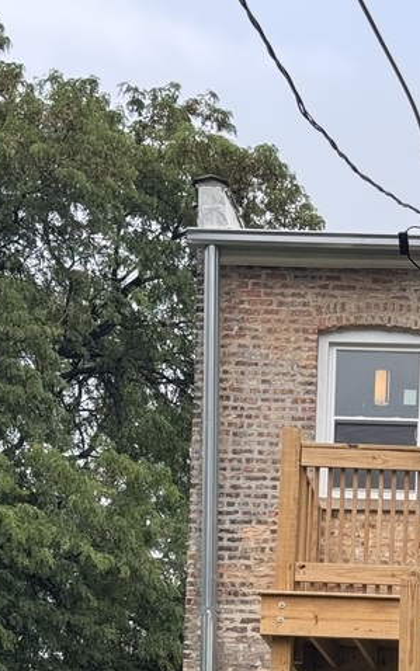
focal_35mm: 115
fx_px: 2105
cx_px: 527
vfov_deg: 17.5
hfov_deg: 11.1
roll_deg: +0.3
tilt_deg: +7.4
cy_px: 724
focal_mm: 6.76
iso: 64
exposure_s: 1/1984
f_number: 1.78
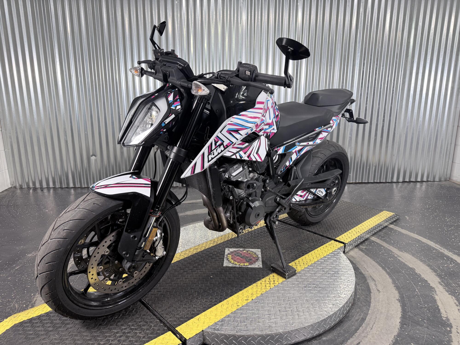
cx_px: 230
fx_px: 319
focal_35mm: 24
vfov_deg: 56.8
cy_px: 172
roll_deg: +0.0
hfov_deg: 71.6
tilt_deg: -13.0
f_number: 1.78
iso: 160
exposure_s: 1/60
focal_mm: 6.76
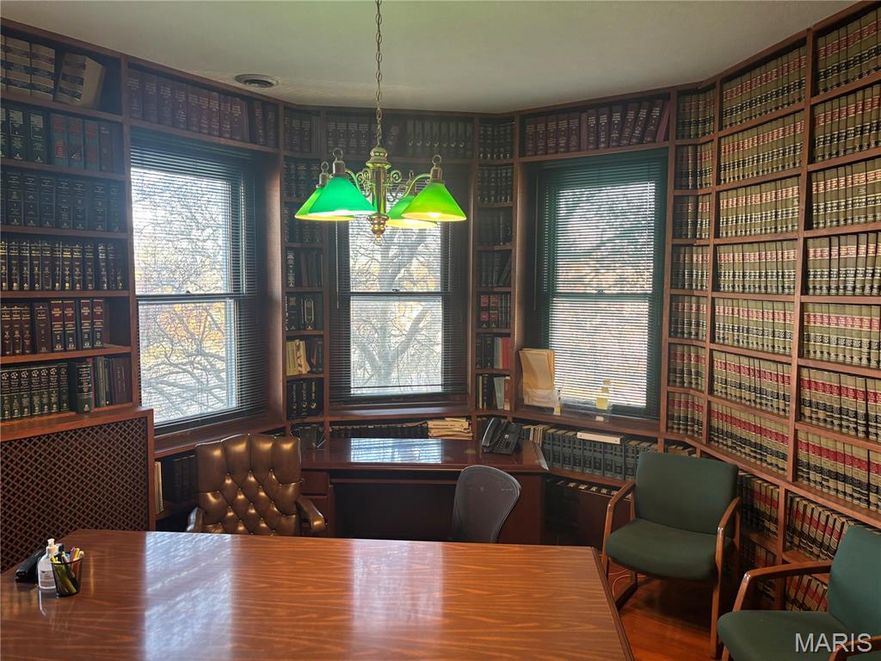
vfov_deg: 53.1
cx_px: 440
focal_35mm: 26
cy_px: 330
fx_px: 662
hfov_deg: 67.3
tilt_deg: -4.2
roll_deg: +0.5
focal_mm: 5.96
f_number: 1.6
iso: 125
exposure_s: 1/60
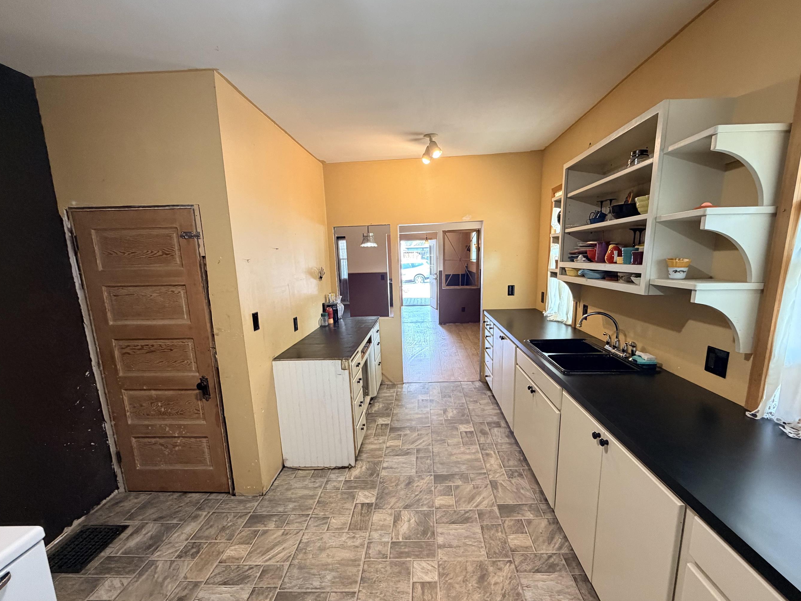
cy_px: 327
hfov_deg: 94.5
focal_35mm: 16
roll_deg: +2.2
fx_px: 370
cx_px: 411
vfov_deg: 77.9
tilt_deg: -10.6
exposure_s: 1/60
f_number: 2.2
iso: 400
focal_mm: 2.22
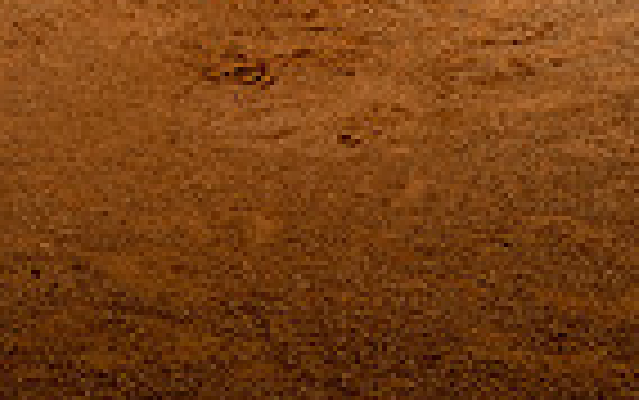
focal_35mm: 113
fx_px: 1969
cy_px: -530
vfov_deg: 10.2
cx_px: 153
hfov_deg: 18.3
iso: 100
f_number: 16
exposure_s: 1/250
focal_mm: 35
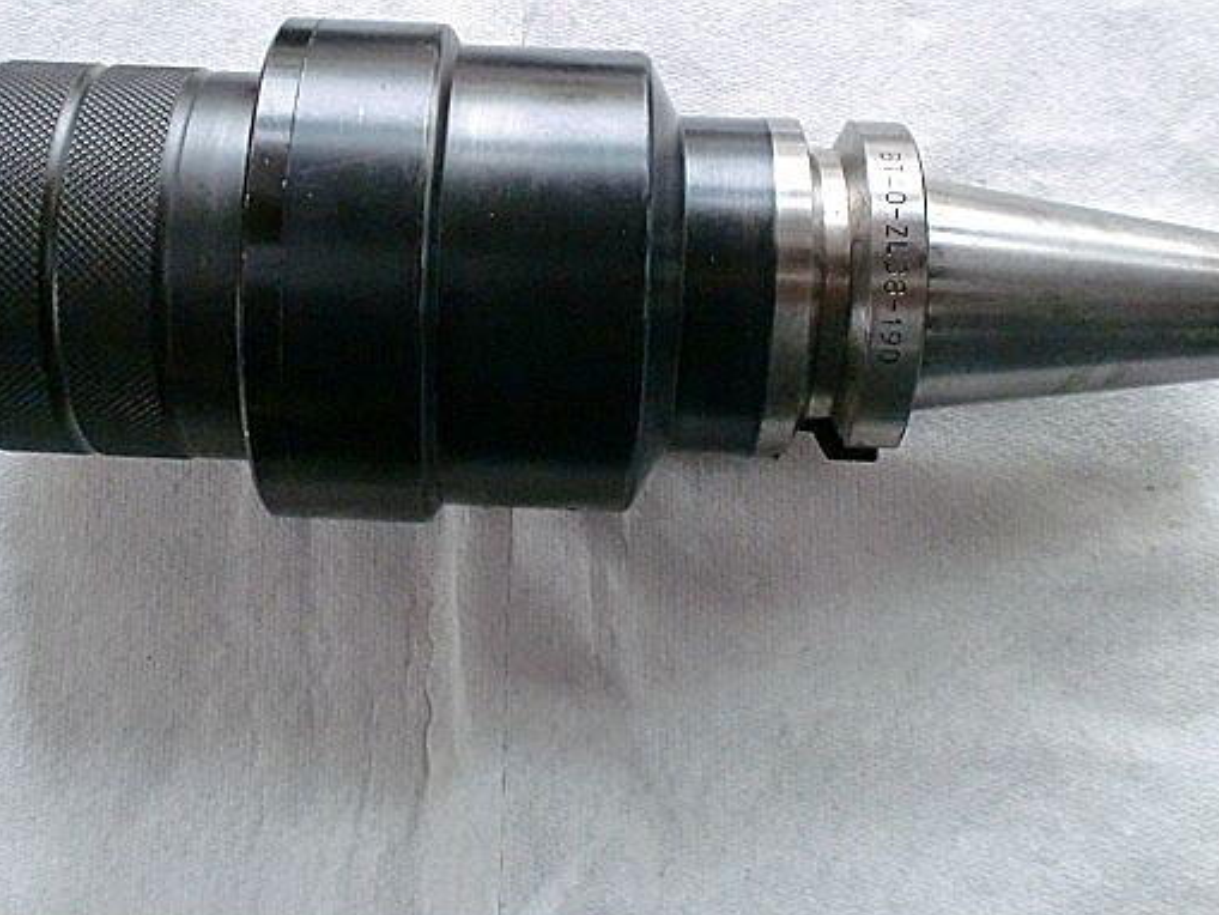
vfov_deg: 32.8
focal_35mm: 44
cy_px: 364
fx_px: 1550
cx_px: 529
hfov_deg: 42.8
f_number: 3.1
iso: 640
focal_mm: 6.3
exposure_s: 1/60
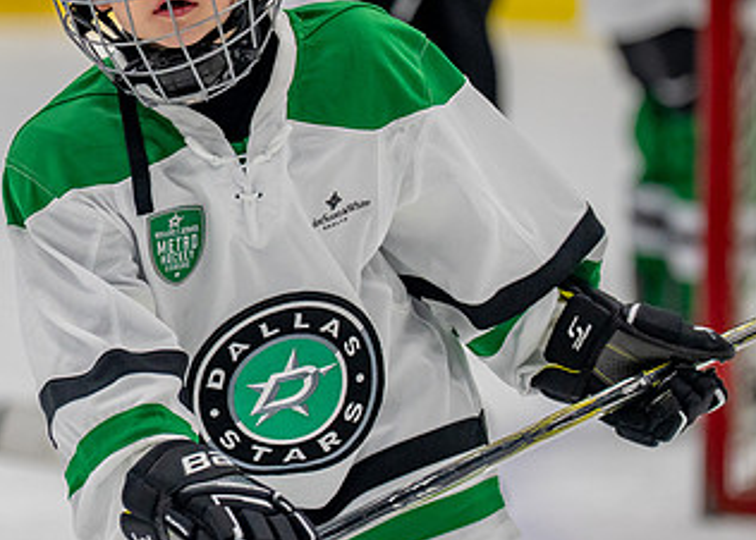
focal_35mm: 482
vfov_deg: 3.0
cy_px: 130
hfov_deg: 4.2
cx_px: 122
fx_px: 10353
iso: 1000
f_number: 2.8
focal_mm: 167
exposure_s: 1/1600
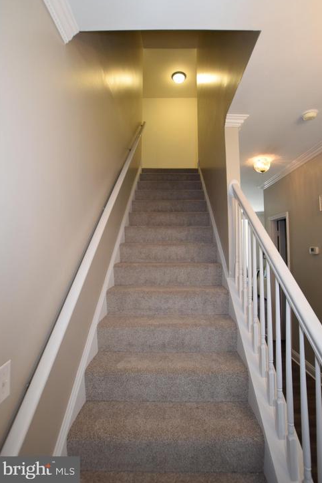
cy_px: 227
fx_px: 235
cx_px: 168
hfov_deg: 68.8
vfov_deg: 91.4
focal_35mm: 18
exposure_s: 1/100
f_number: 5
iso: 800
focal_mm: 11
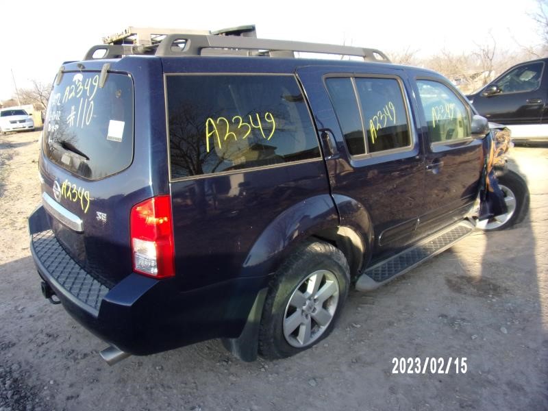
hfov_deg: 71.6
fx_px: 380
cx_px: 274
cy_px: 206
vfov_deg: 56.8
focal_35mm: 24
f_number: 3.3
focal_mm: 4.3
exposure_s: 1/200
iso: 80
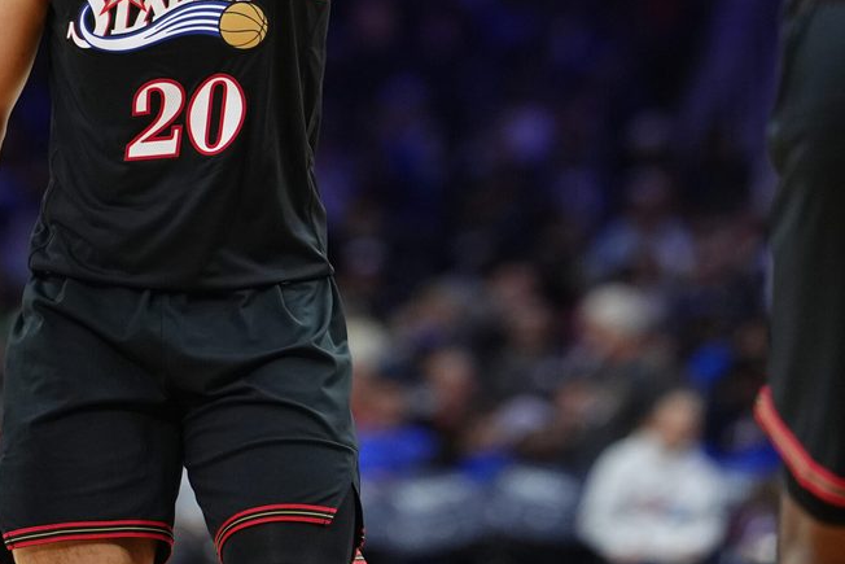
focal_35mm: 276
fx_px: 6479
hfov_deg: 7.5
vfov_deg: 5.0
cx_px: 295
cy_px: 57
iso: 2000
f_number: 2
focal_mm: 150
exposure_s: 1/2000
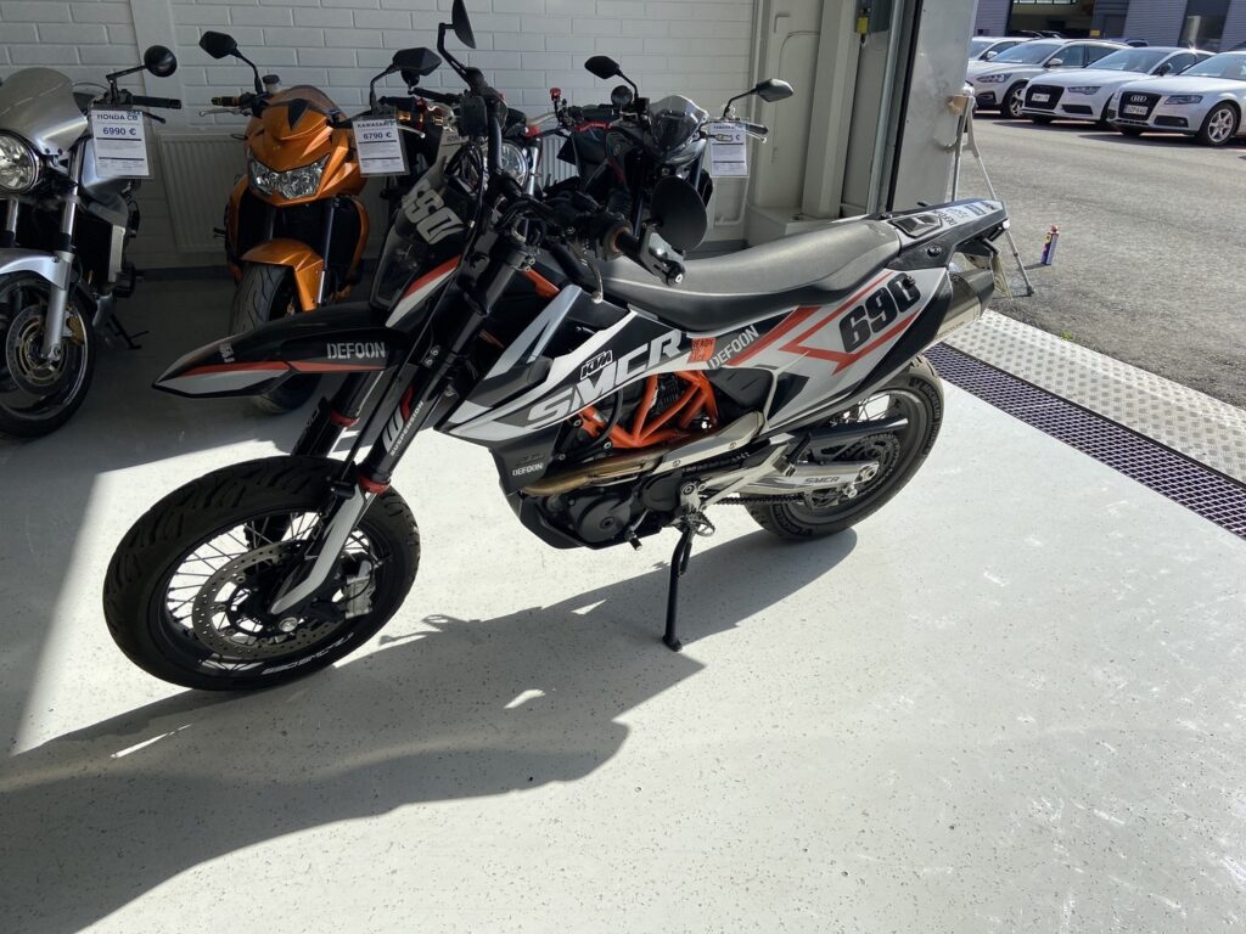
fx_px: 936
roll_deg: -0.9
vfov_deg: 53.1
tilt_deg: -25.4
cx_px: 623
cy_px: 467
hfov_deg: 67.3
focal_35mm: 26
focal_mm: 4.25
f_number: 1.8
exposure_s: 1/2967
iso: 32
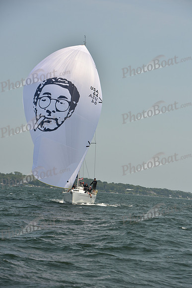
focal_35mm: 116
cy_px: 144
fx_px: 927
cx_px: 96
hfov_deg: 11.8
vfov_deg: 17.6
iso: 250
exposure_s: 1/640
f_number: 6.3
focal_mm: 116
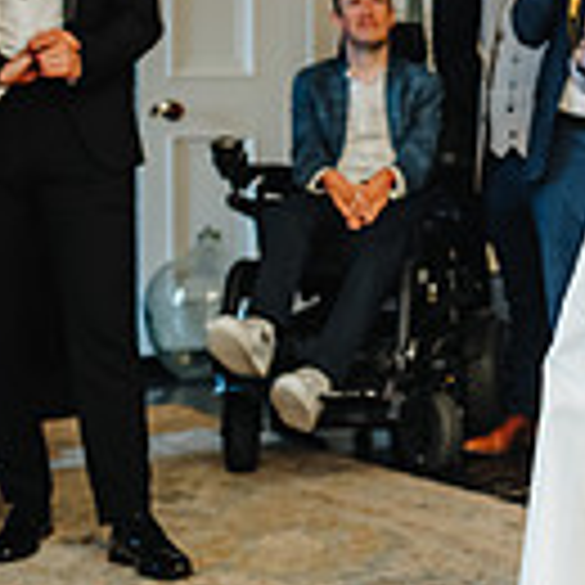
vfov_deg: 18.3
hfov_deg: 17.4
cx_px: 778
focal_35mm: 93
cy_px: 47
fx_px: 1778
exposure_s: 1/200
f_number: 2
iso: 500
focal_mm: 24
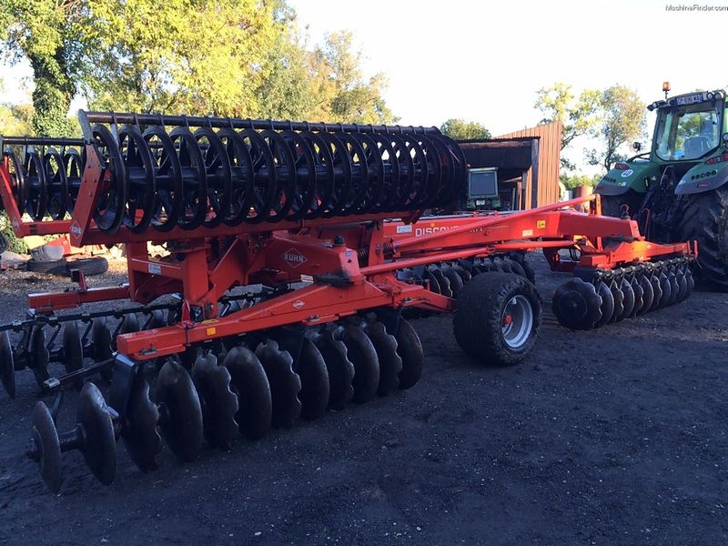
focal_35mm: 29
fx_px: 610
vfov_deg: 48.2
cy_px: 273
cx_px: 364
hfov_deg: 61.7
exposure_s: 1/223
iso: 32
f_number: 2.2
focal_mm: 4.15
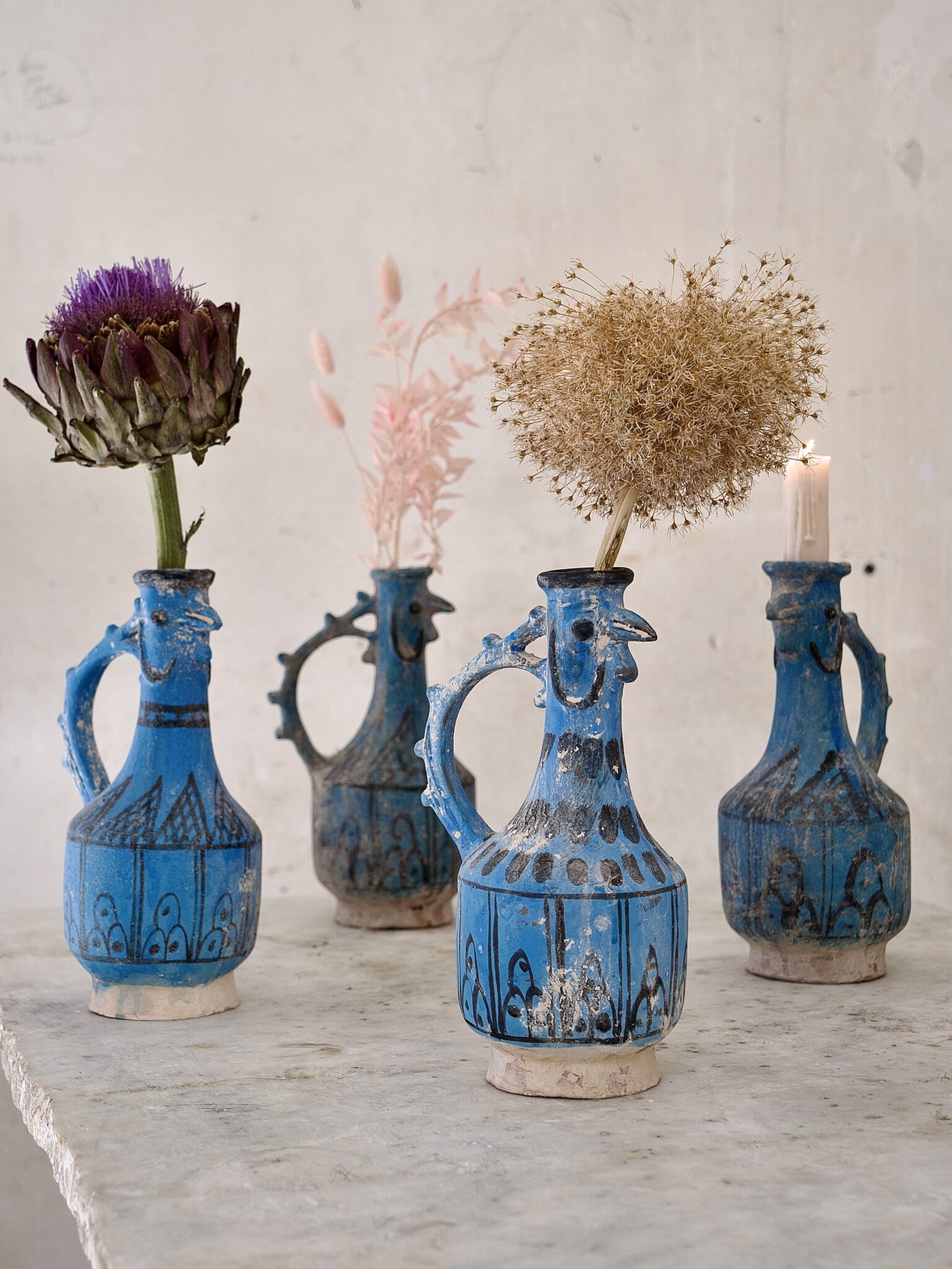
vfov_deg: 31.2
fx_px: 2273
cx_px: 476
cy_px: 634
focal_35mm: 62
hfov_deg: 23.7
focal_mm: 31
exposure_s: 1/125
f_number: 3.7
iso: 200
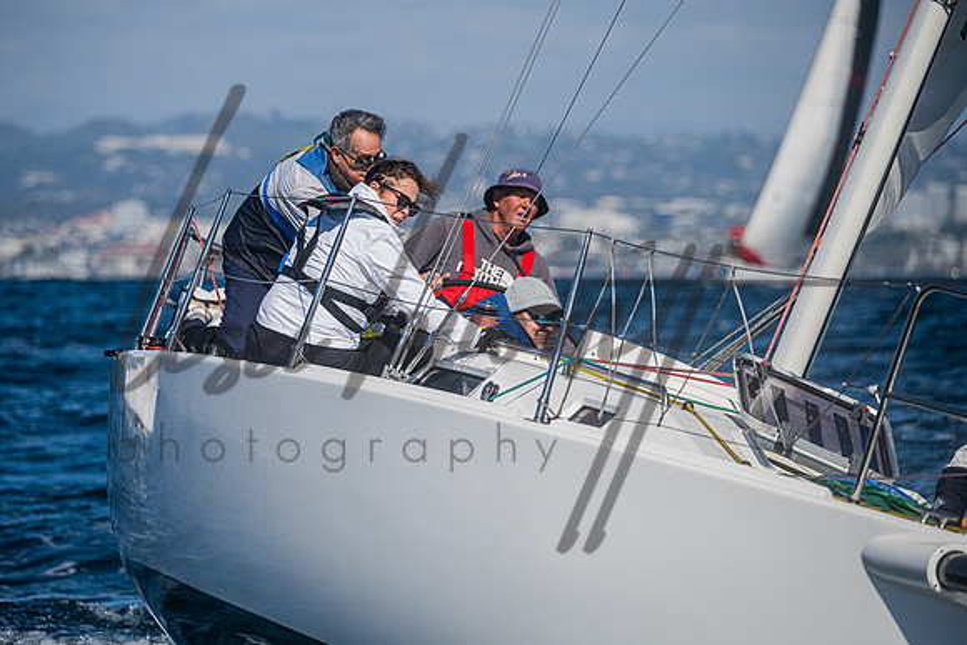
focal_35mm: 258
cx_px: 426
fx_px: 6943
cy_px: 292
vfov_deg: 5.3
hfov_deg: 8.0
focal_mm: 230
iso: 400
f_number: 5
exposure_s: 1/8000
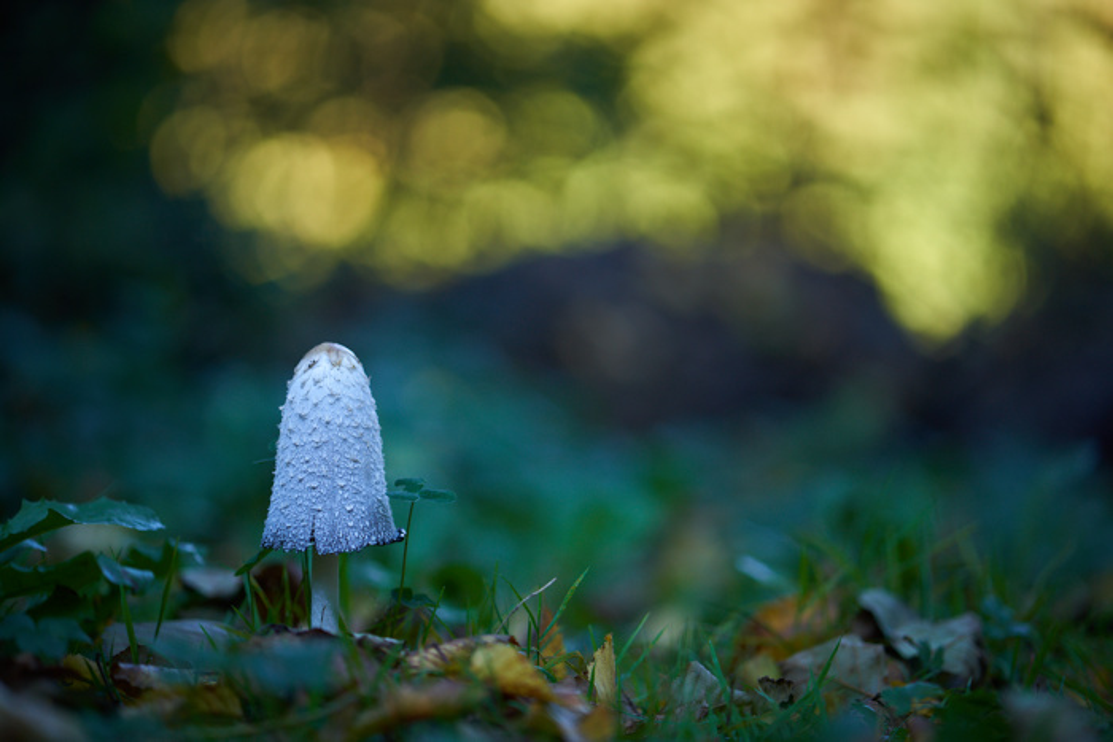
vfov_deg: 16.1
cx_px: 556
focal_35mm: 85
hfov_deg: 23.9
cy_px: 371
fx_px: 2628
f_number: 1.8
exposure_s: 1/500
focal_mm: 85
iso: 200
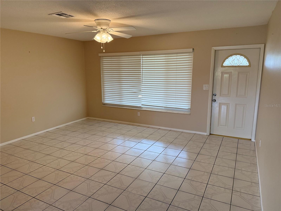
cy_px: 106
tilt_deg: -10.3
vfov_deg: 56.8
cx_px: 140
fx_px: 195
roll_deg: +0.3
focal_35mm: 24
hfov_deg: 71.6
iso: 200
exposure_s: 1/221
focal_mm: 6.76
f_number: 1.78
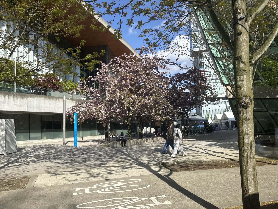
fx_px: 209
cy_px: 113
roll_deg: -2.1
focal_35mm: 26
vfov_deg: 53.0
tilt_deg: +2.9
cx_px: 129
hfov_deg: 67.2
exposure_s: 1/1980
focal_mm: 6.76
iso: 80
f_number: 1.78
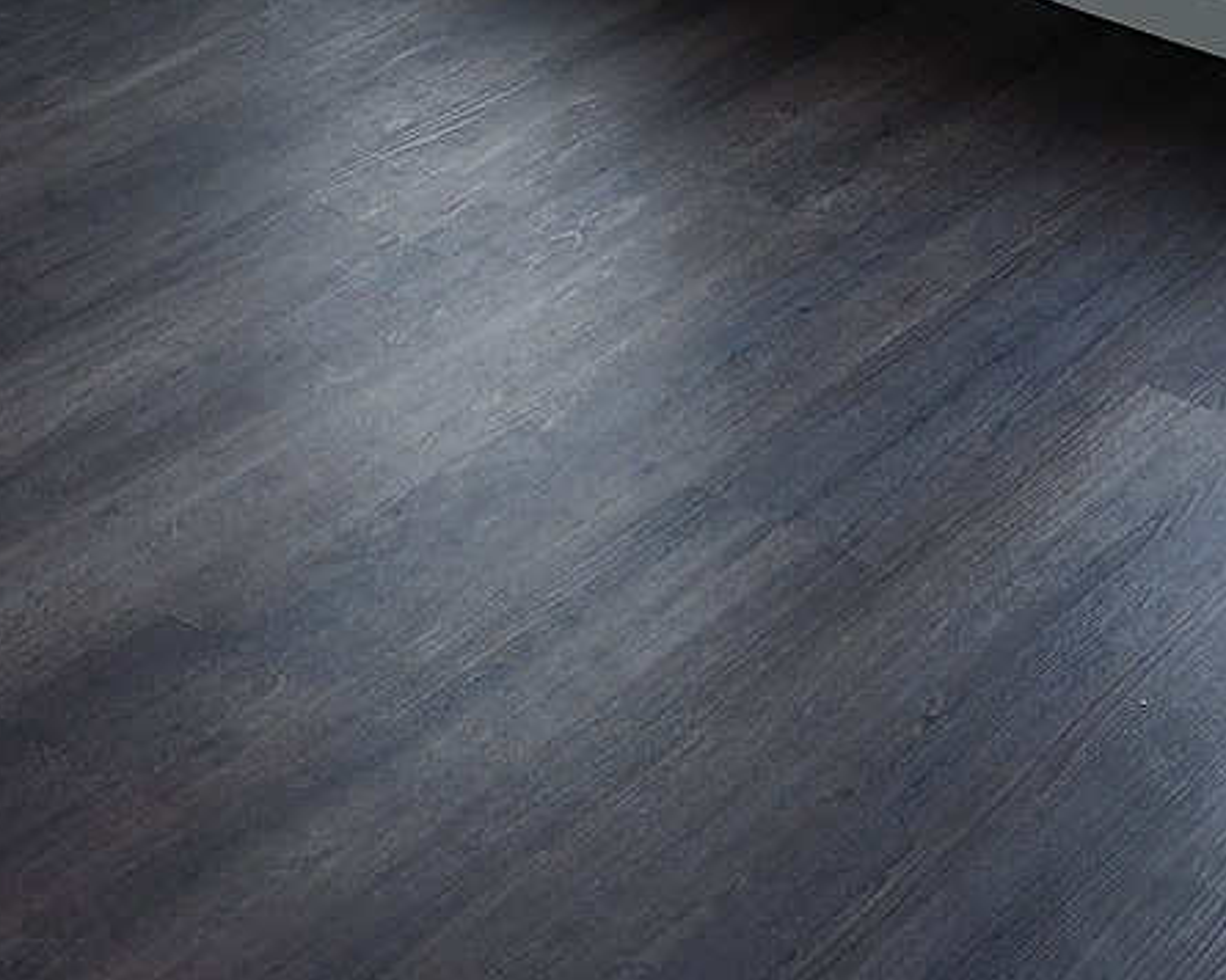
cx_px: 727
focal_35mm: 101
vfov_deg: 13.0
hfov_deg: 19.0
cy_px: -1071
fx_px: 3665
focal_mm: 5.4
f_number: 1.8
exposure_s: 1/250
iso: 20
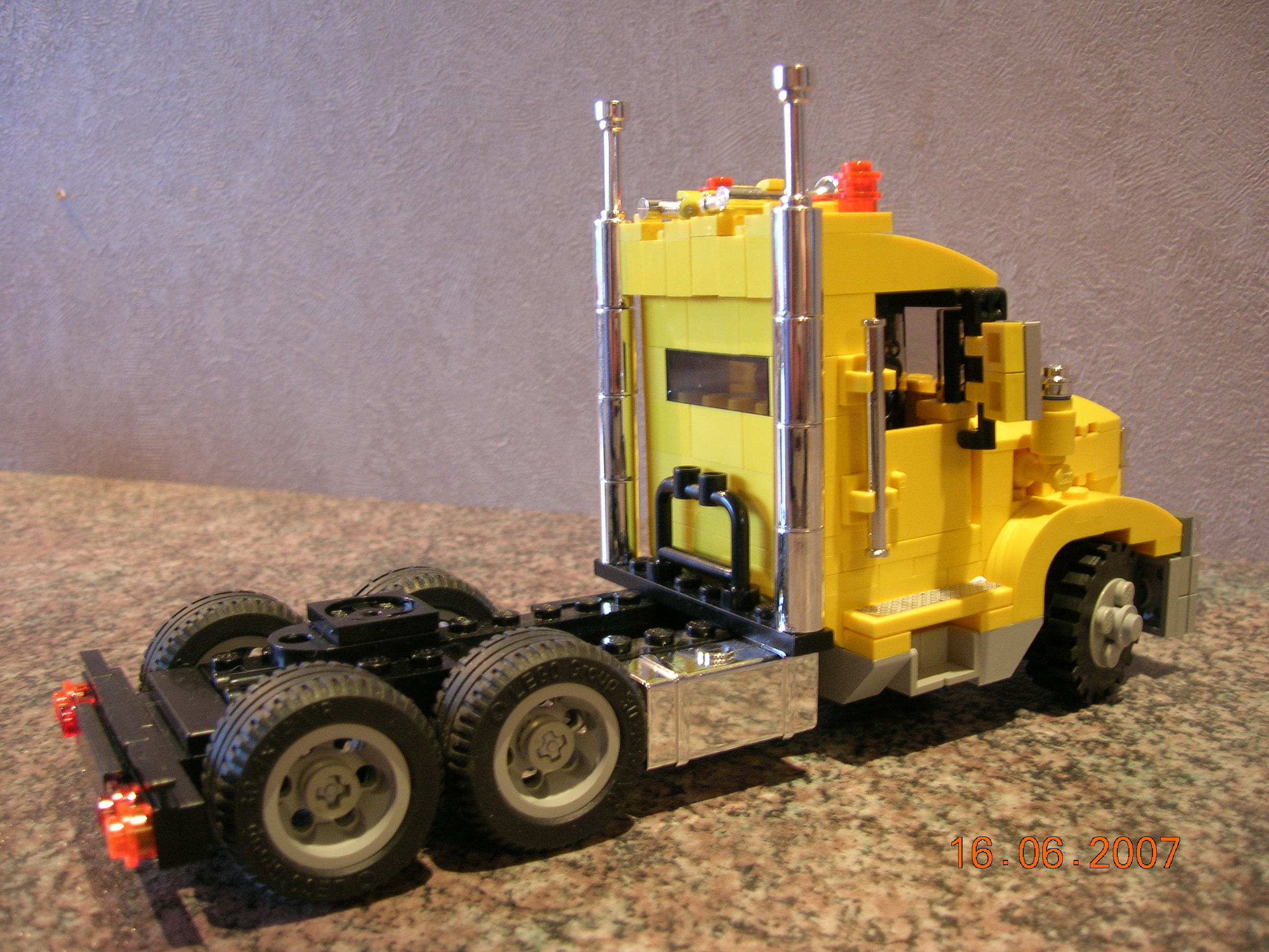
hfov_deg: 54.0
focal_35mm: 34
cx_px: 634
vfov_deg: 41.8
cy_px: 476
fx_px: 1246
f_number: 2.9
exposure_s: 1/3.7
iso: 73
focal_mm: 5.7
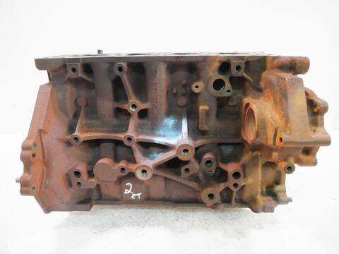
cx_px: 170
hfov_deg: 71.6
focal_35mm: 24
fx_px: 235
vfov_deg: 56.8
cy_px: 127
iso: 800
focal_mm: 12
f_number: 3.5
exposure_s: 1/60
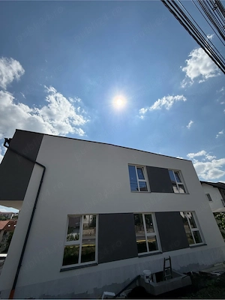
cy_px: 150
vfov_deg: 102.1
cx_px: 112
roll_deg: +3.0
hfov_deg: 85.7
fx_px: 121
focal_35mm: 14
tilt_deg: +30.7
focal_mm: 2.22
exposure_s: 1/6173
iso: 40
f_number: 2.2
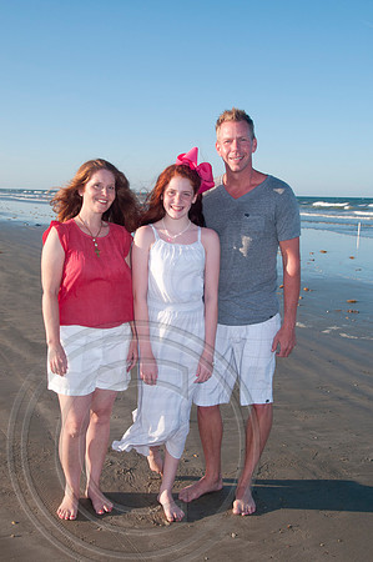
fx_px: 654
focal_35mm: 42
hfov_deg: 31.8
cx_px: 186
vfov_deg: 46.4
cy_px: 281
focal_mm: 28
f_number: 10
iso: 100
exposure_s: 1/250
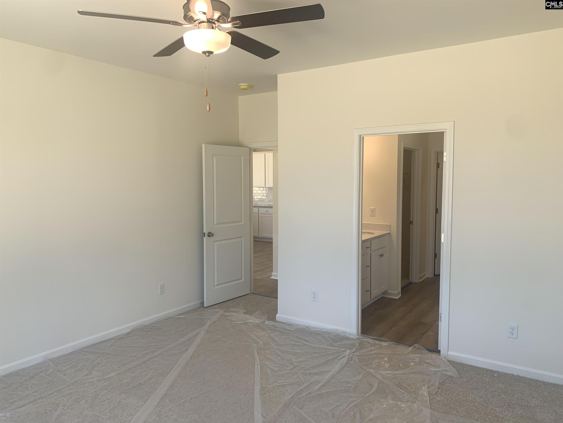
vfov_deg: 53.1
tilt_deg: -2.9
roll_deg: +0.4
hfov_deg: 67.3
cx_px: 282
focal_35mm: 26
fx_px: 423
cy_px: 212
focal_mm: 4.25
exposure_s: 1/120
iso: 25
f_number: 1.8
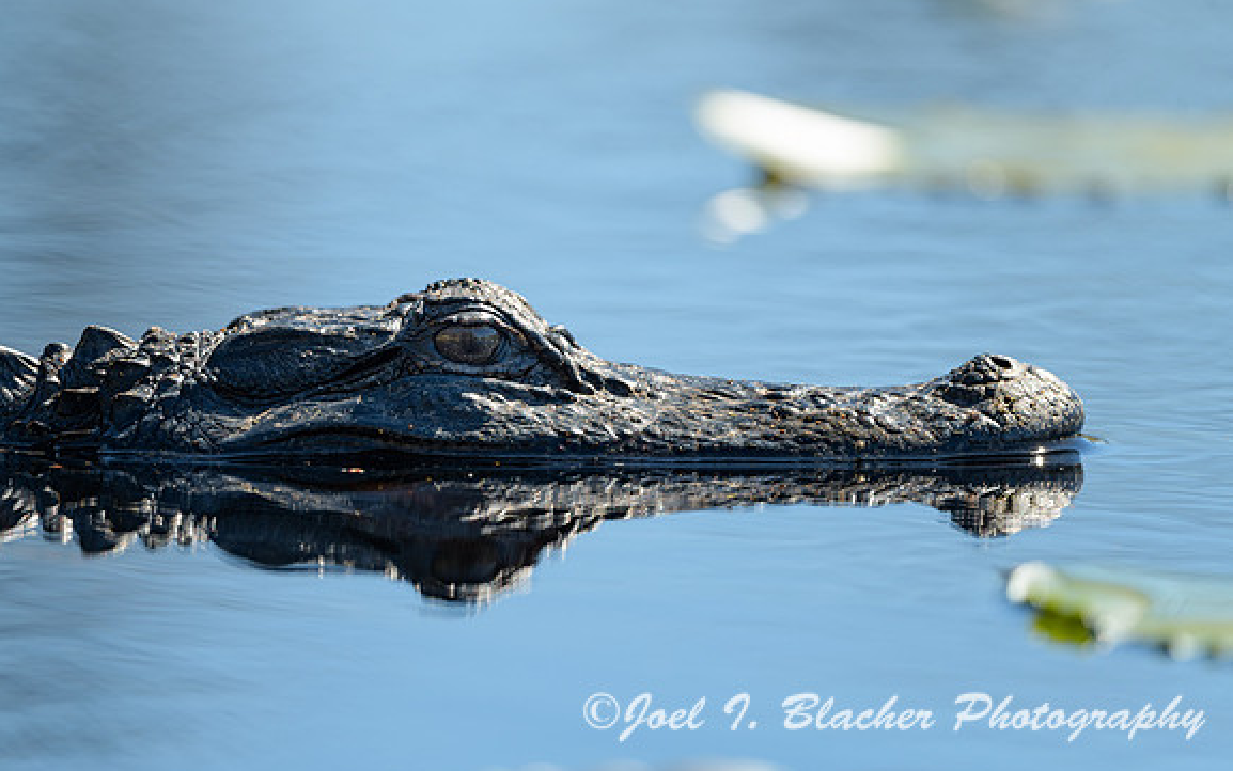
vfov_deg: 2.6
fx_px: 17210
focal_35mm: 512
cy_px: 375
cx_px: 618
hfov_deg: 4.1
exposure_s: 1/400
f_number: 5.6
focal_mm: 500
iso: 100
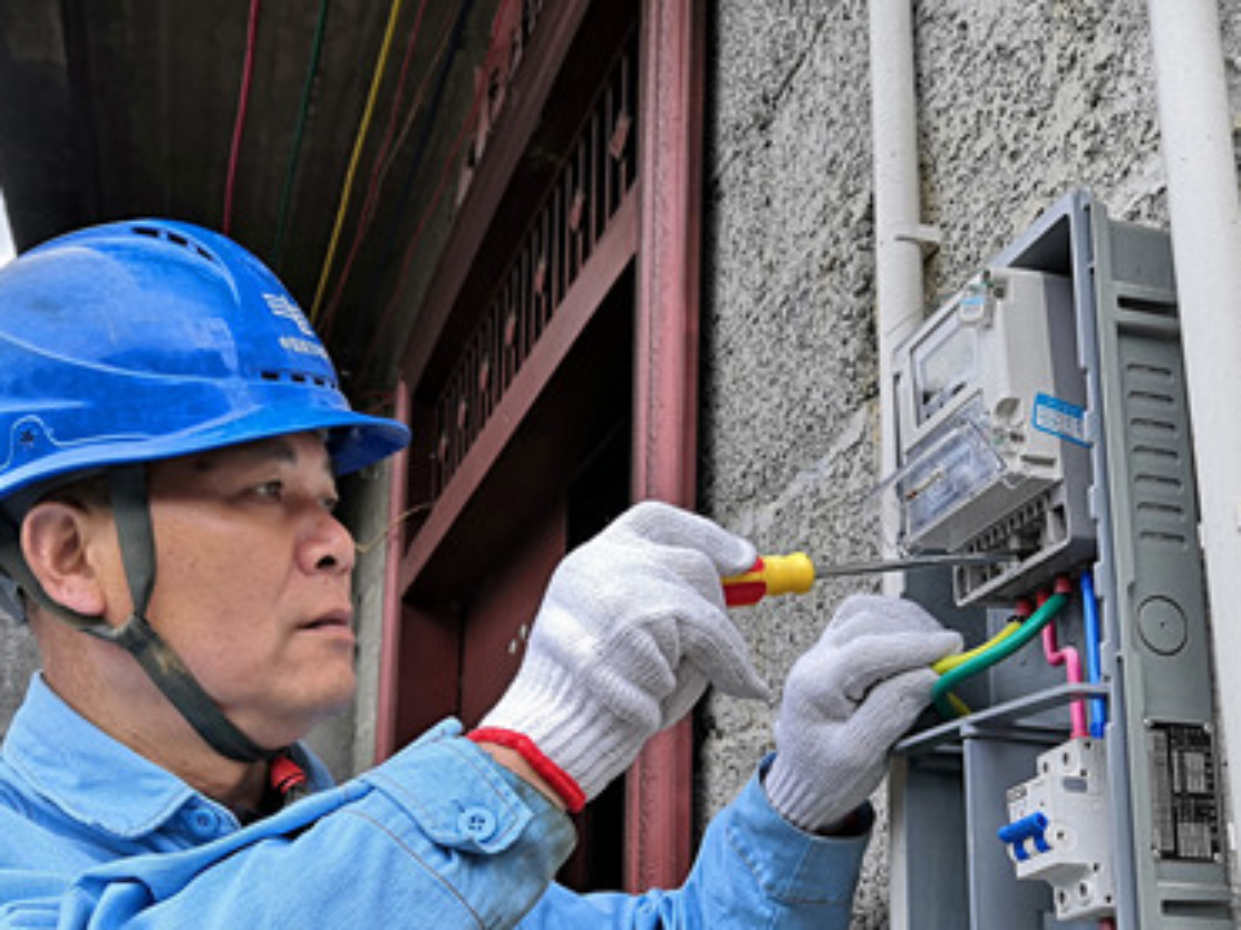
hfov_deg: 46.8
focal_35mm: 40
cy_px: 659
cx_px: 605
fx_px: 1434
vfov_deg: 35.4
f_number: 1.8
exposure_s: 1/142
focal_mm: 3.95
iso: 50
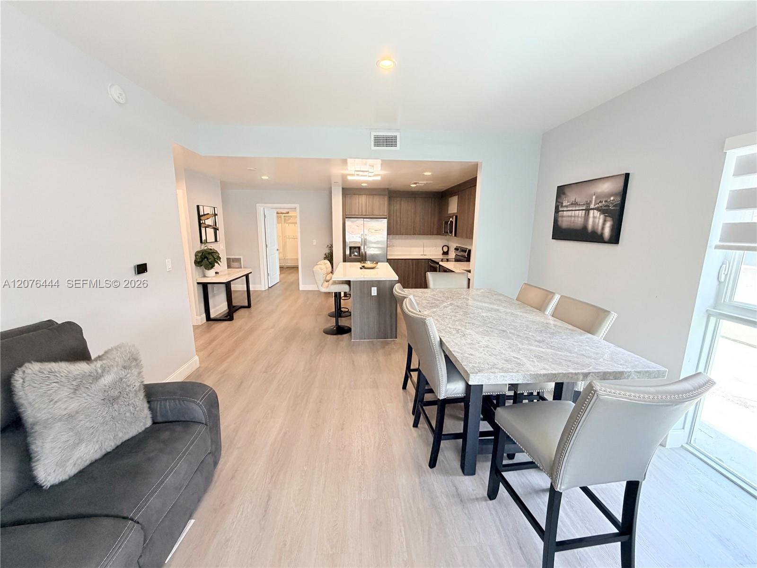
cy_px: 284
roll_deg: -0.4
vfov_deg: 85.7
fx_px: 306
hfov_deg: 102.1
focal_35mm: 14
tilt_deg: -10.1
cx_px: 378
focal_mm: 2.22
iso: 320
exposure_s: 1/120
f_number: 2.2
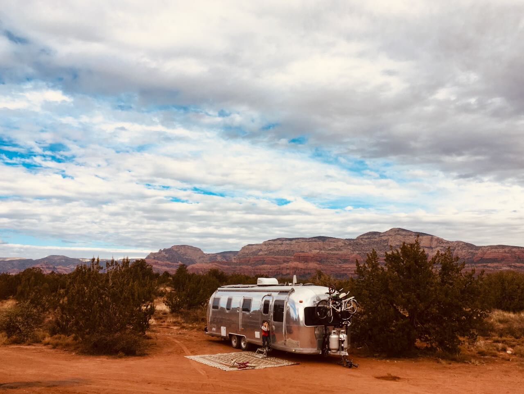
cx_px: 262
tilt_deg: +8.4
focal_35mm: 29
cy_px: 197
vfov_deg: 48.3
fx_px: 439
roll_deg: -1.2
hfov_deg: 61.6
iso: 25
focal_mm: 4.15
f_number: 2.2
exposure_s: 1/1789
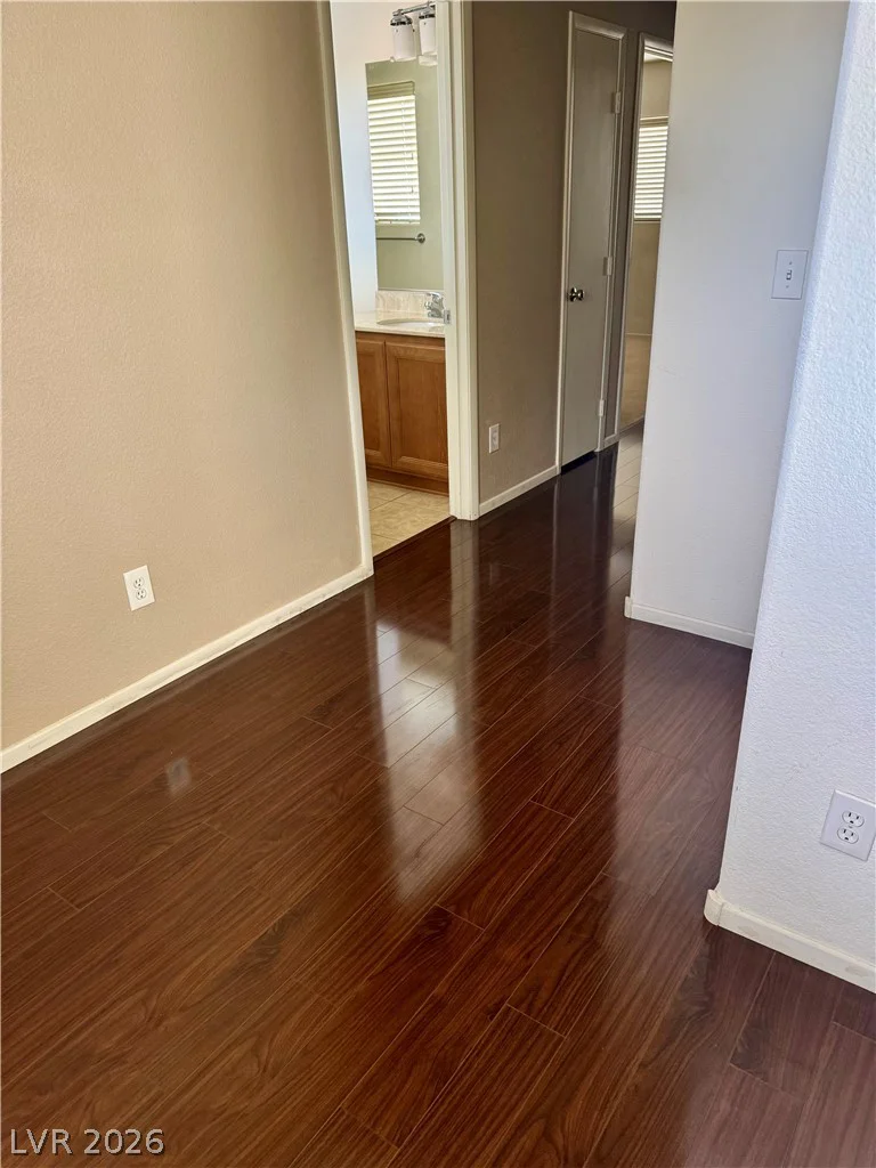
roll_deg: +2.7
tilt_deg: -25.9
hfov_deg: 56.8
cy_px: 584
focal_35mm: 24
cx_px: 438
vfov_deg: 71.6
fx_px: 810
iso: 200
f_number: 1.78
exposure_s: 1/66
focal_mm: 6.76
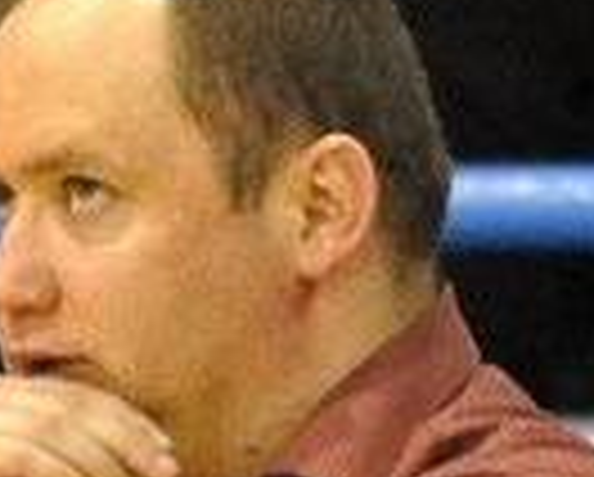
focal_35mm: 1704
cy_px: 844
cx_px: -328
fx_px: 30001
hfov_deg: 1.1
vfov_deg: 0.9
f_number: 2.8
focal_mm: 200
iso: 2500
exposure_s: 1/320
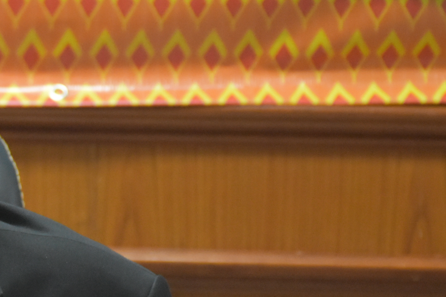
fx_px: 6636
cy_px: 222
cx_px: -153
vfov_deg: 2.6
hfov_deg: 3.8
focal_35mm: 536
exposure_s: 1/60
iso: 2200
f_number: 5.6
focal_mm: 105
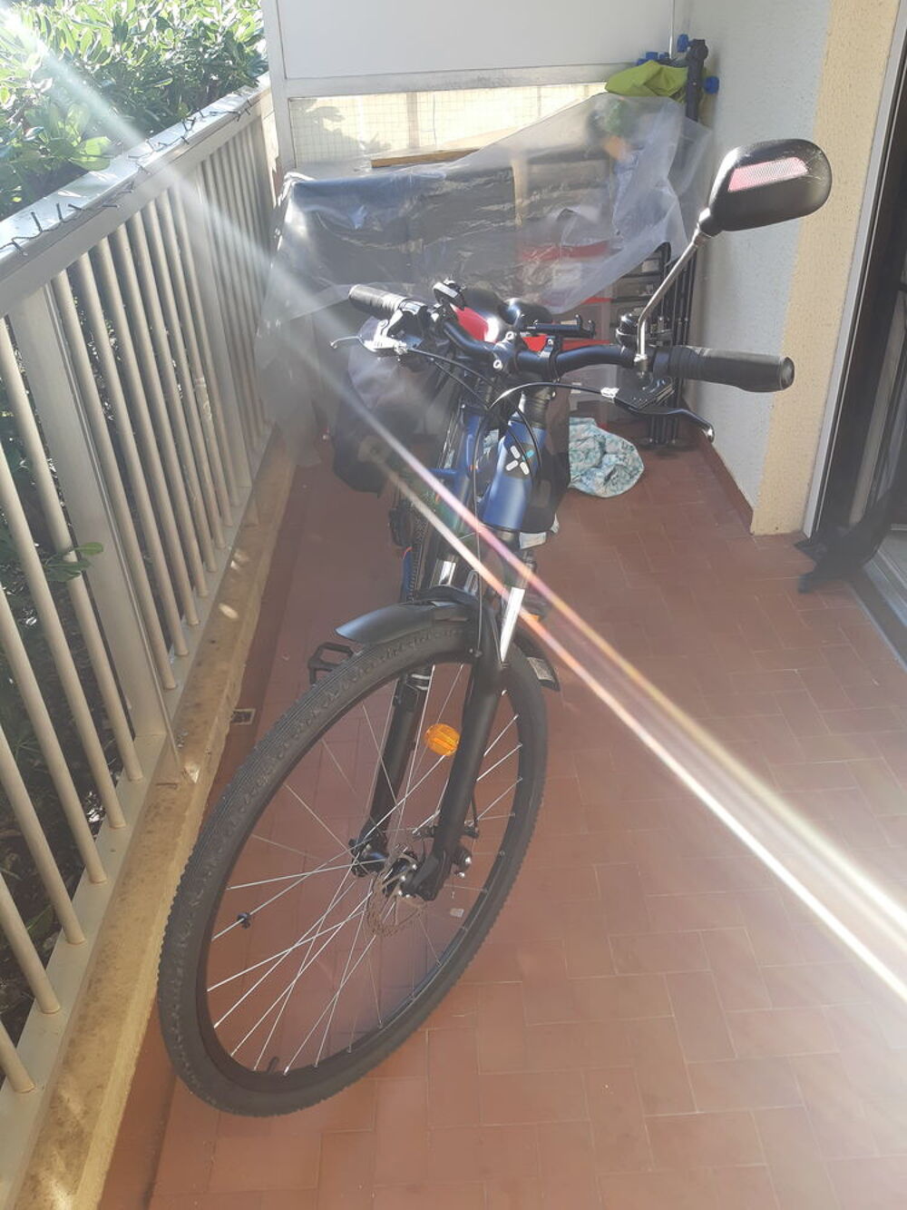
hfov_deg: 53.1
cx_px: 454
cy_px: 605
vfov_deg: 67.3
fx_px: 908
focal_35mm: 26
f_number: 1.7
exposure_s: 1/284
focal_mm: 3.93
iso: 40
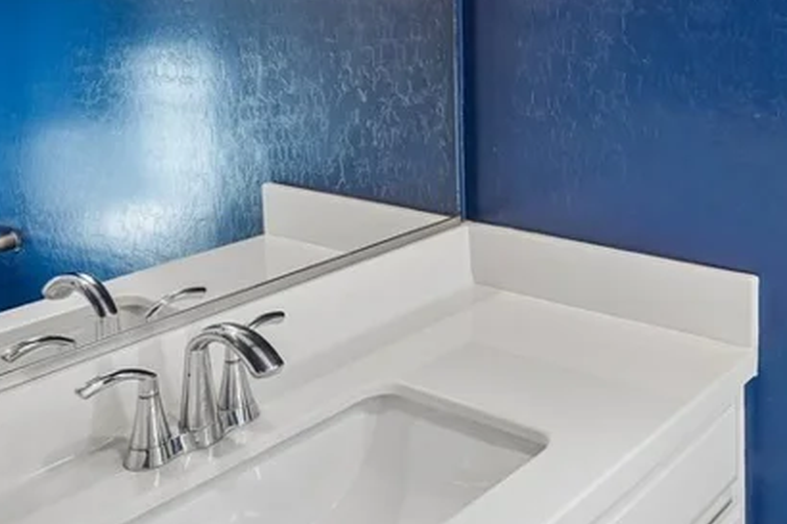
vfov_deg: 30.5
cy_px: -25
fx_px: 874
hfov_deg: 43.8
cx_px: 722
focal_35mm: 40
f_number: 8
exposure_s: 1/13
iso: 400
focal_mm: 16
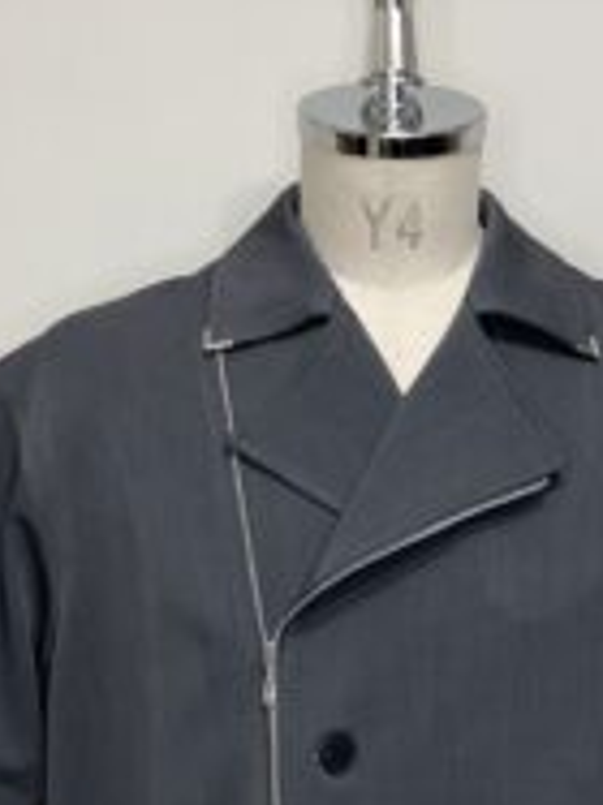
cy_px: 676
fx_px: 1395
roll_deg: +0.3
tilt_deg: -10.5
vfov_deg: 31.2
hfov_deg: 24.3
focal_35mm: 60
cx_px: 396
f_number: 1.8
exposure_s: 1/50
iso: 125
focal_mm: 3.99
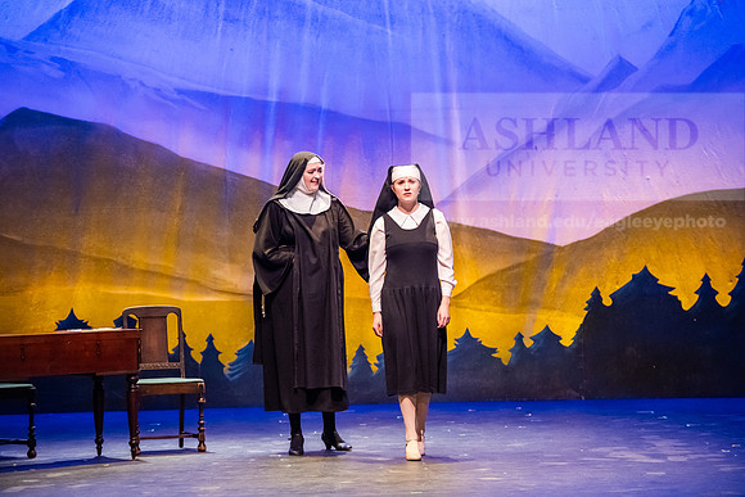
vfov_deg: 11.0
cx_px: 372
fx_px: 2587
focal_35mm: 125
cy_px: 248
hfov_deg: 16.4
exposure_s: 1/250
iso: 5000
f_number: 3.2
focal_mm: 125
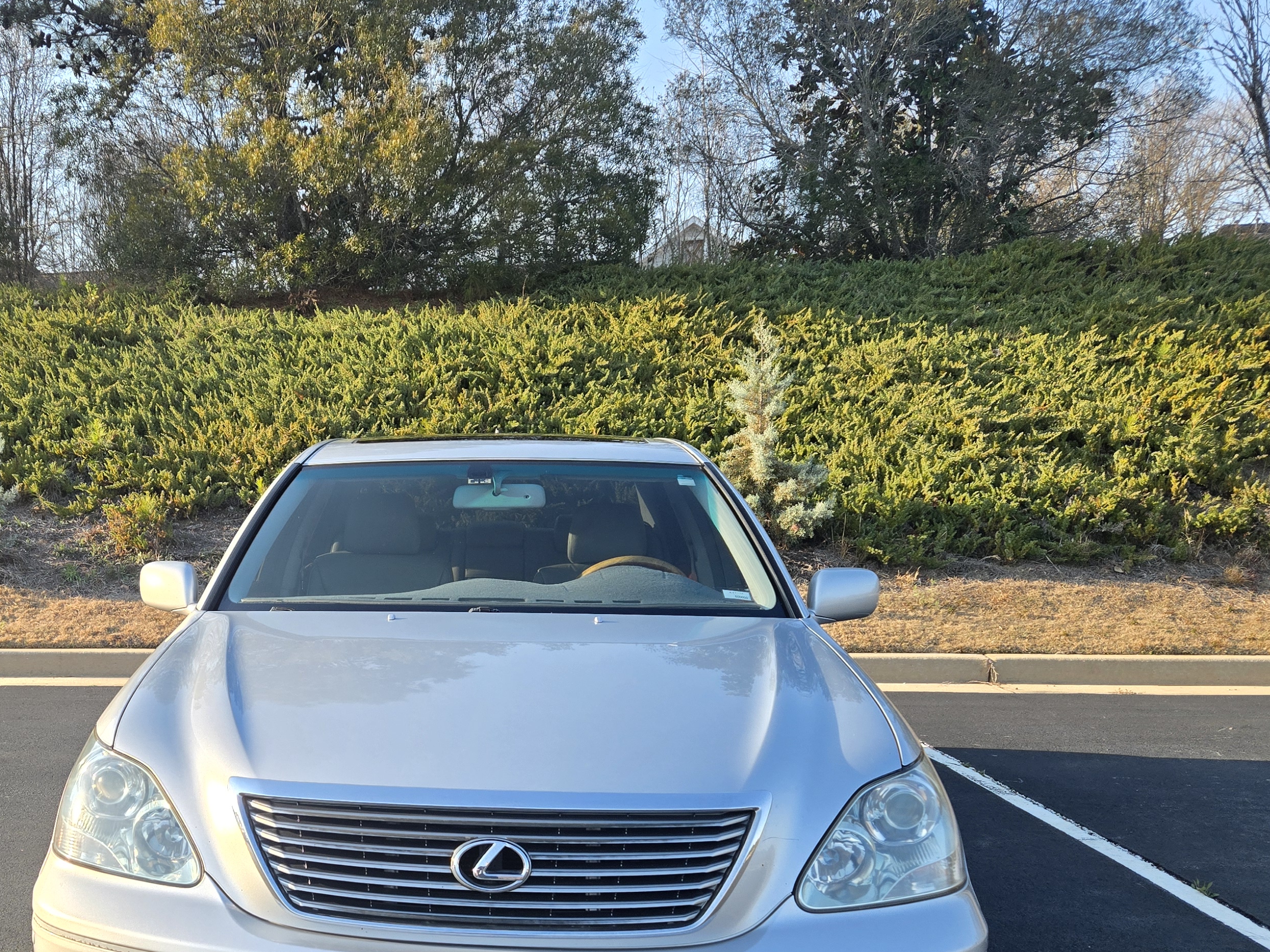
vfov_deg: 37.5
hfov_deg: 48.6
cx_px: 356
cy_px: 737
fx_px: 1358
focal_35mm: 37
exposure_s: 1/1410
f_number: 1.8
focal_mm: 5.4
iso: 80
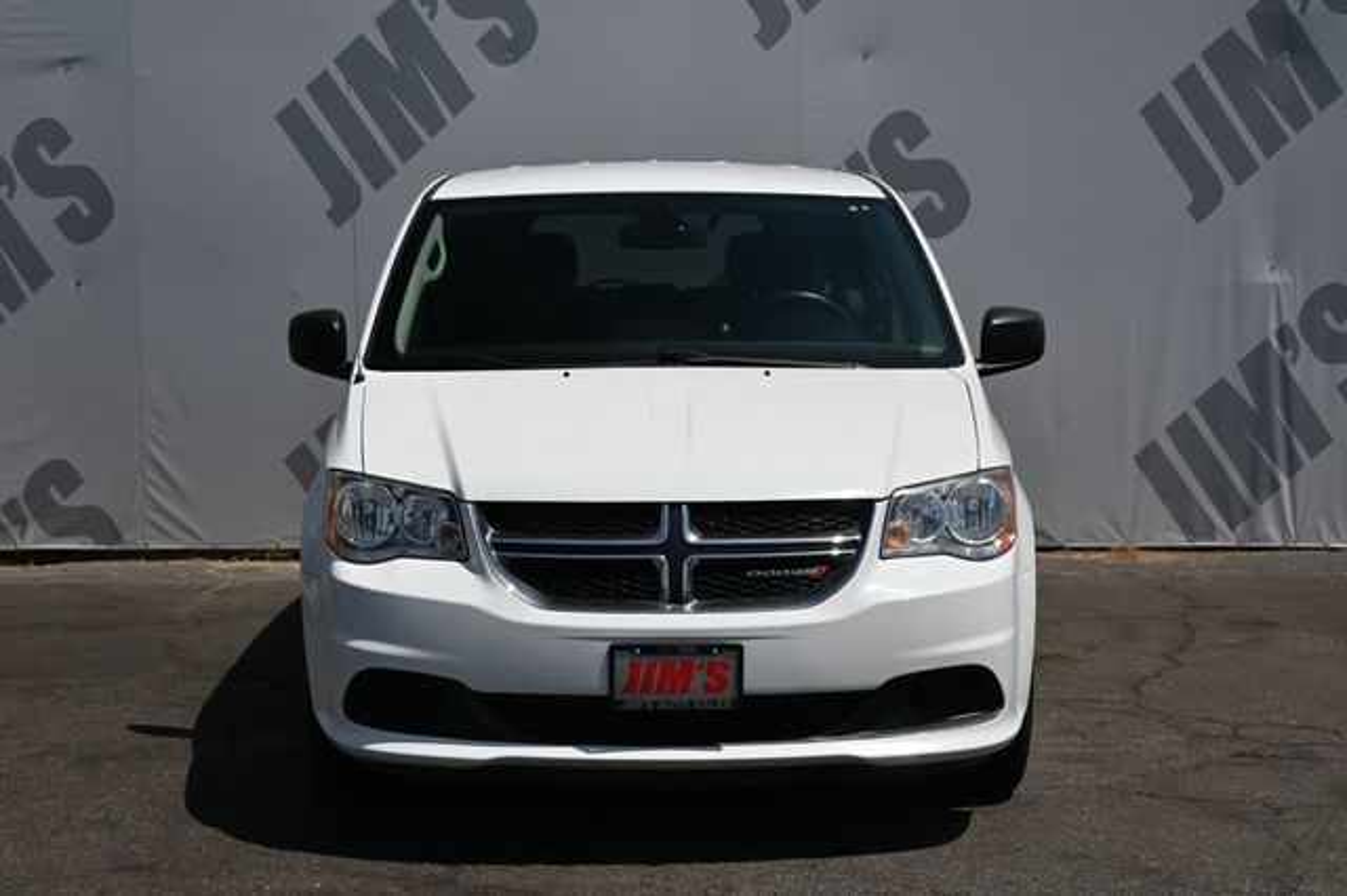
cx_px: 674
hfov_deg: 34.2
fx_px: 2188
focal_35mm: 58
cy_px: 448
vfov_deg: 23.2
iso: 100
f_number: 7.1
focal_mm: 39
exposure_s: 1/400
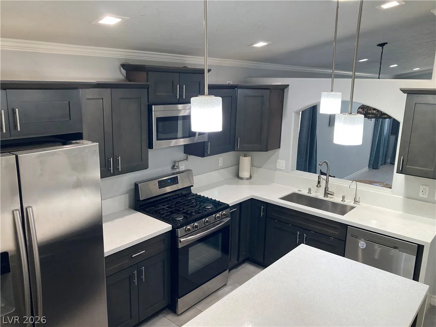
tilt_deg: -11.8
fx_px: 353
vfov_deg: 49.7
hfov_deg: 63.4
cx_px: 218
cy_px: 164
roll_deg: -0.8
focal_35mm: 28
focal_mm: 3.99
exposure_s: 1/60
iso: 125
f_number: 1.8
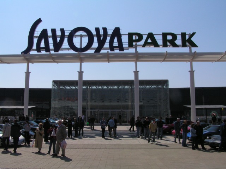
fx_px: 248
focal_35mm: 38
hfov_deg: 49.0
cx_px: 113
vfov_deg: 37.7
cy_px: 84
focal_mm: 6.3
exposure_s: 1/800
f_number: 8
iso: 100
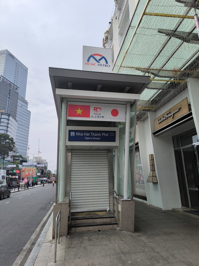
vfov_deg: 73.9
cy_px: 133
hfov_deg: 58.9
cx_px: 100
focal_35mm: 23
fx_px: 176
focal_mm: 5.35
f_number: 1.77
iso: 80
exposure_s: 1/569
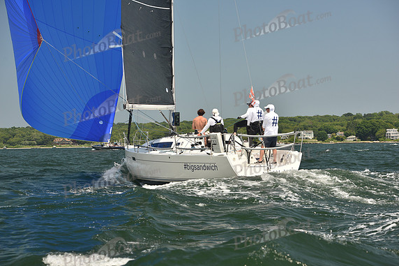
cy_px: 134
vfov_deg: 19.2
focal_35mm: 71
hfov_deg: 28.5
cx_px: 197
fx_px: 787
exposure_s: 1/640
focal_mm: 70
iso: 250
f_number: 5.6
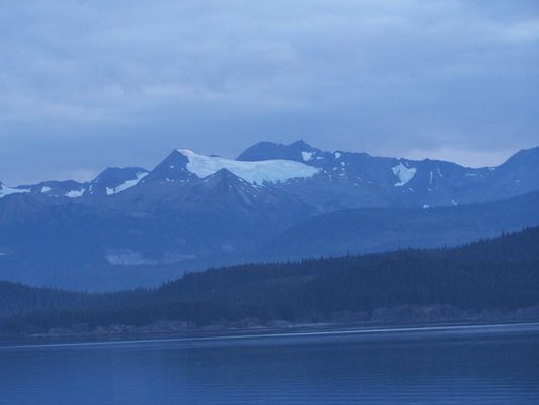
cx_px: 227
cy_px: 228
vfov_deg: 9.7
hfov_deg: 12.9
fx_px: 2384
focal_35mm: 153
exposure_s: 1/40
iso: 140
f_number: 3.2
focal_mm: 21.2
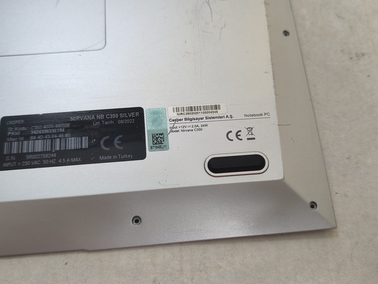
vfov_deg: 40.7
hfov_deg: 52.6
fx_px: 382
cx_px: 189
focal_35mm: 35
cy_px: 142
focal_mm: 6.57
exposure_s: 1/50
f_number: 1.6
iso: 250
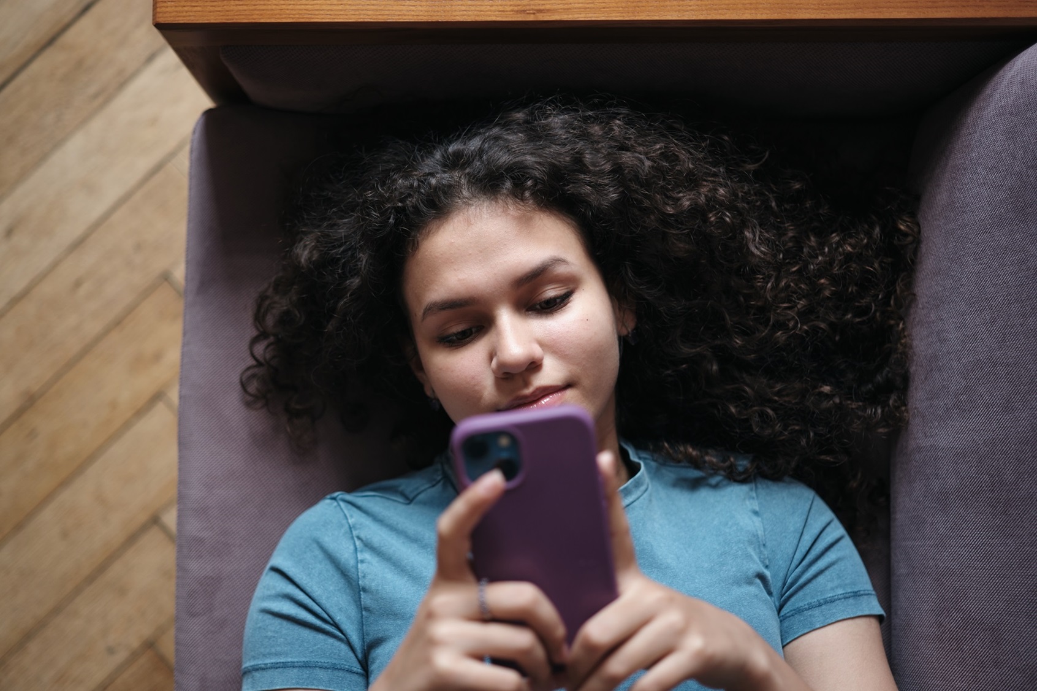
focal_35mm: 50
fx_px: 1440
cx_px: 518
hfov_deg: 39.6
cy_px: 346
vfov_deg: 27.0
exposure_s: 1/250
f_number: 1.4
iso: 160
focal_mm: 33
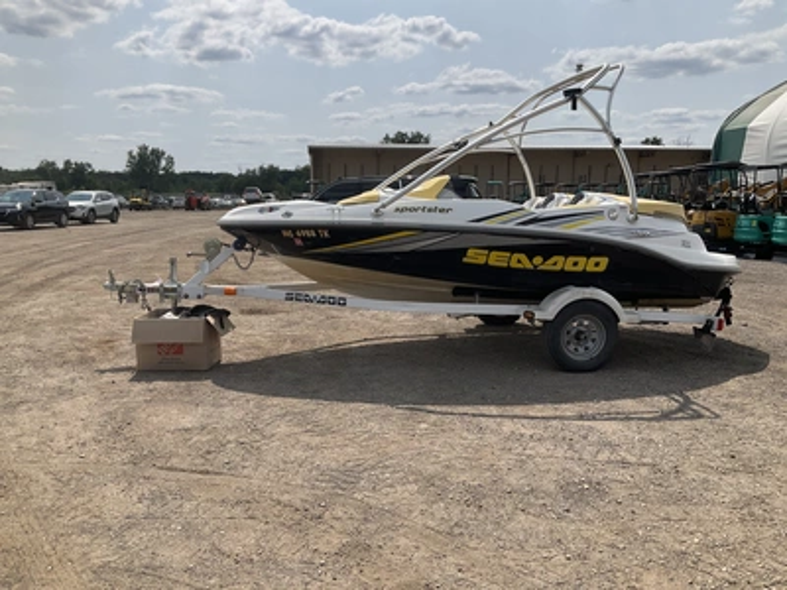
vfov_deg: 48.2
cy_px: 295
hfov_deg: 61.7
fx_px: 659
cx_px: 394
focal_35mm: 29
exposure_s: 1/3125
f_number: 1.8
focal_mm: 3
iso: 25
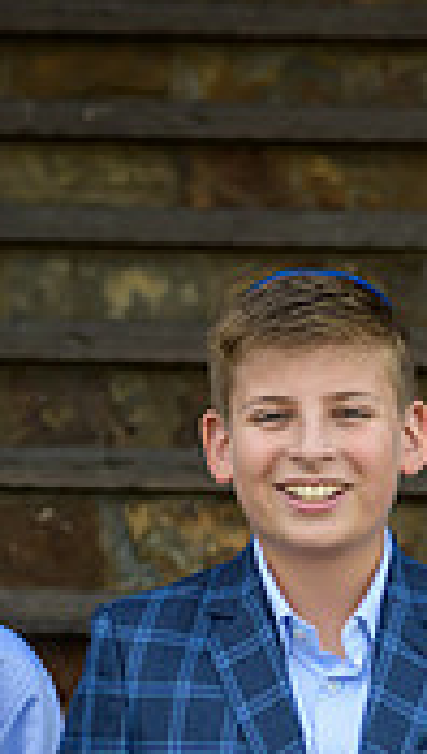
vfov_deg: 9.4
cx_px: 311
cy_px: 713
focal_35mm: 229
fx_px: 4590
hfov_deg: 5.3
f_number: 3.2
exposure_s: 1/800
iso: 200
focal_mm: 66
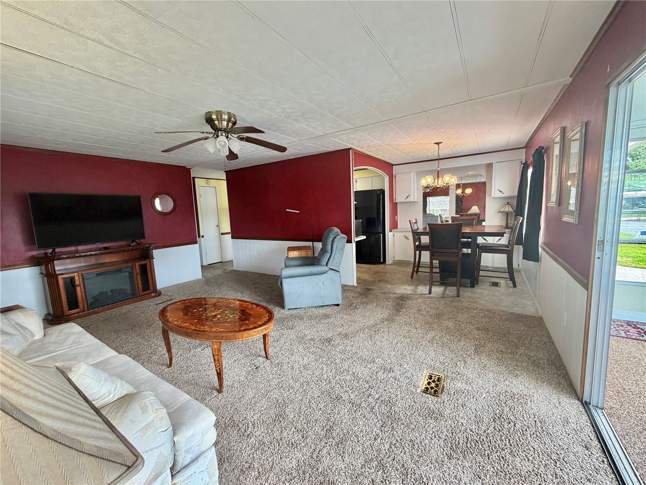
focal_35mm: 14
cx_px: 323
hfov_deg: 102.1
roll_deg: +3.0
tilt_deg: -7.6
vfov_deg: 85.7
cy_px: 242
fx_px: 261
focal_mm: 2.22
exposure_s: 1/120
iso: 200
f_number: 2.2
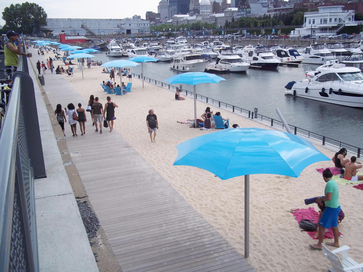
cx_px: 182
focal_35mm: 36
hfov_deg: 51.4
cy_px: 136
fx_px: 378
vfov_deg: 39.7
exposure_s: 1/500
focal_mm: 6.5
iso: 80
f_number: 3.1
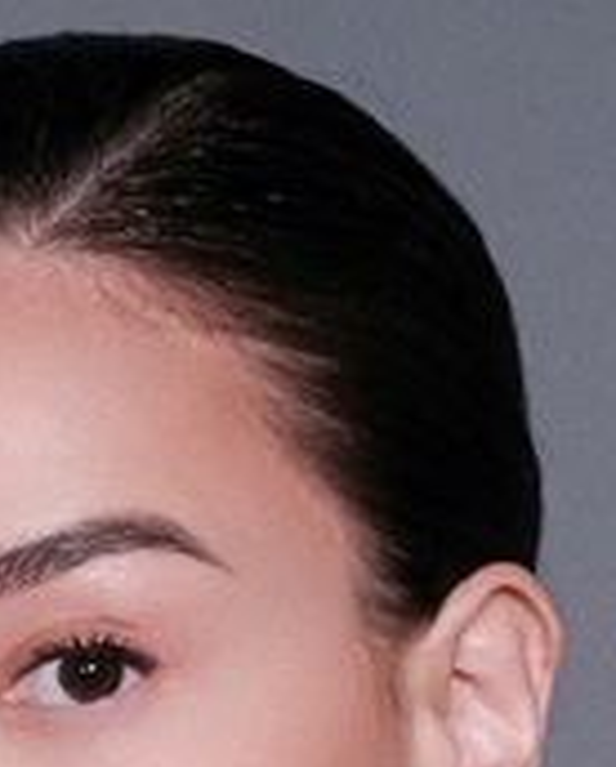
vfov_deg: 4.8
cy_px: 1739
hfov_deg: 3.9
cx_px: -589
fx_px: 8918
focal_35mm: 392
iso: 250
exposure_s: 1/250
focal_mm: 50
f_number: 2.5
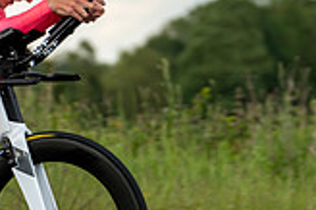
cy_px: 44
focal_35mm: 411
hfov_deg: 5.0
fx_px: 3604
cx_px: -51
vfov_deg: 3.3
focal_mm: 104
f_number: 3.2
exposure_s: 1/500
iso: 250
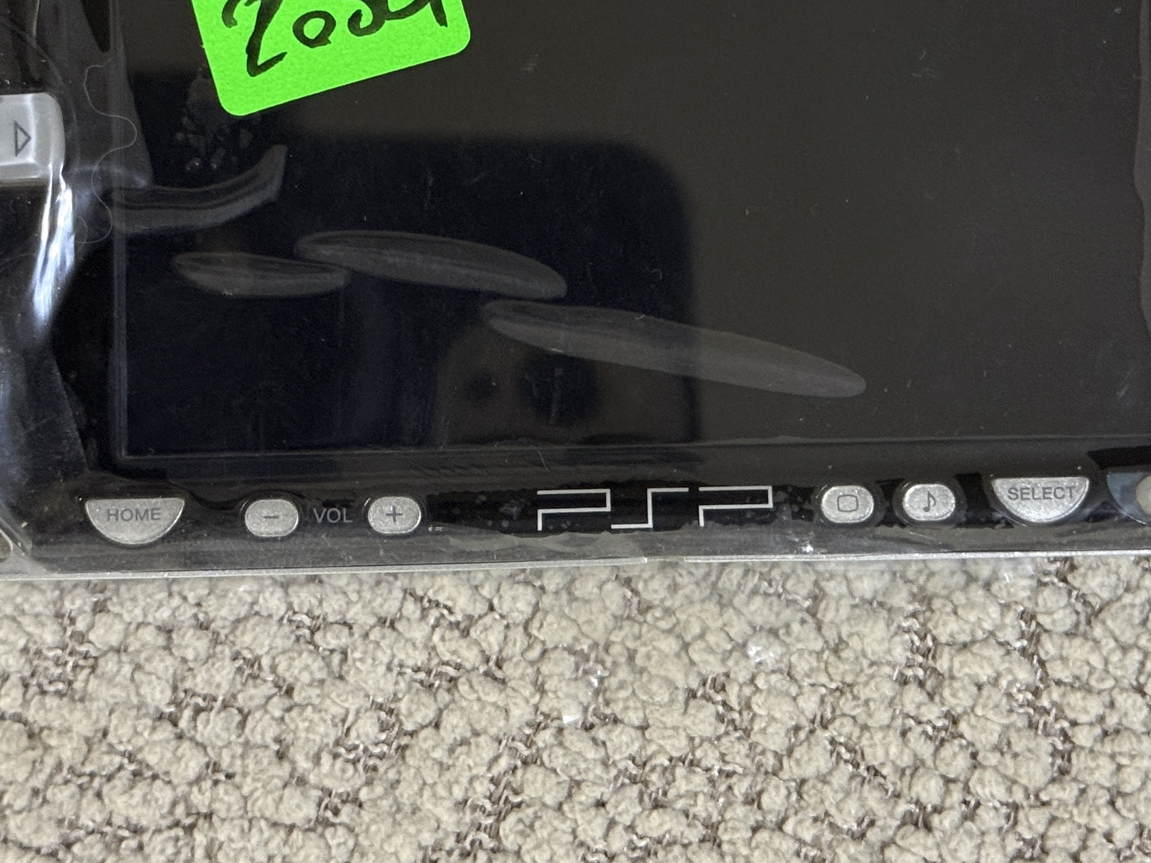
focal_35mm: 91
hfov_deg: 21.5
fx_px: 3026
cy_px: 269
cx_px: 601
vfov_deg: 16.2
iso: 320
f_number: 1.78
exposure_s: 1/33
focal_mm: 6.76
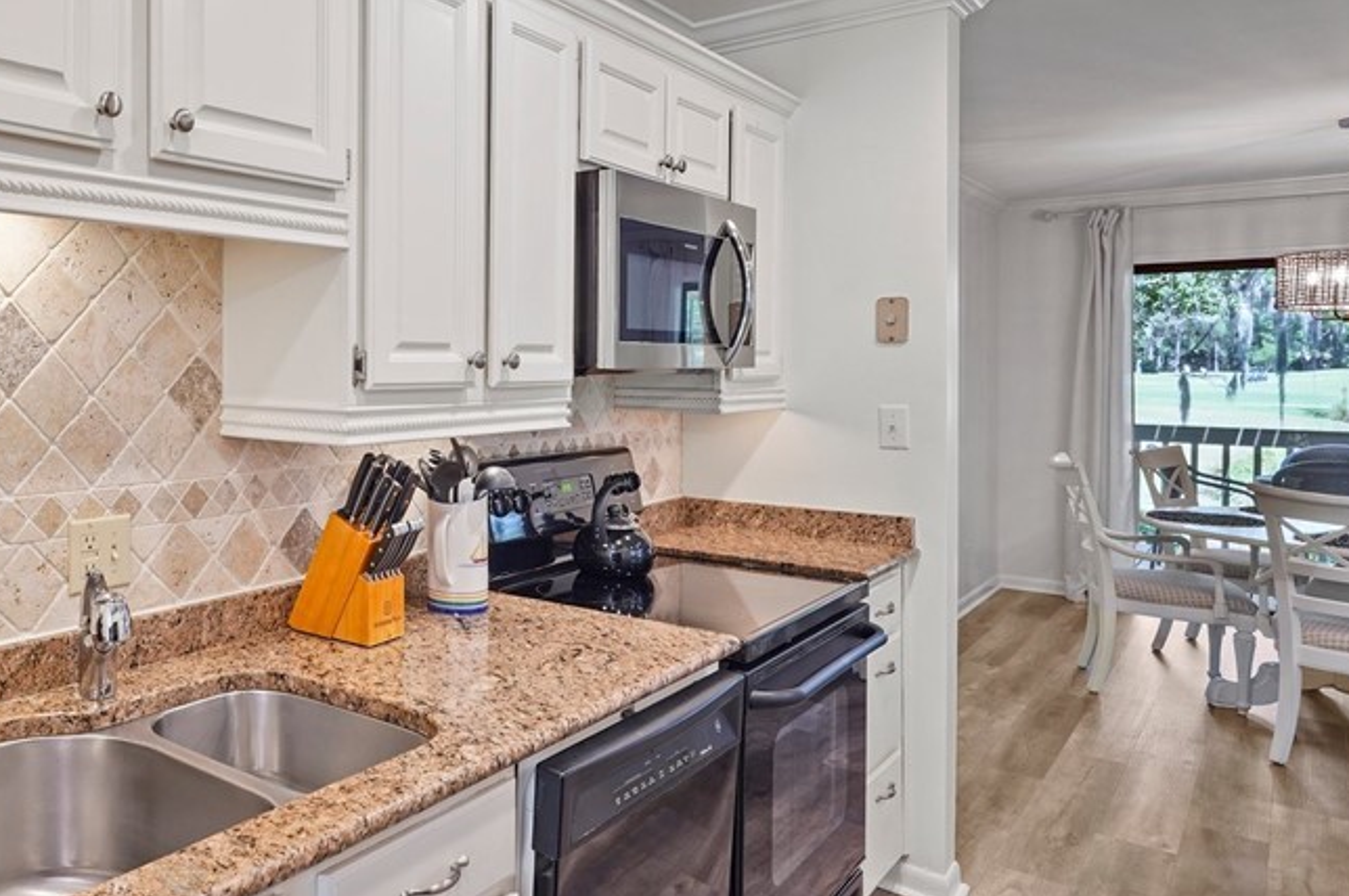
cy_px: 351
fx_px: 1042
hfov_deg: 60.6
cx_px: 272
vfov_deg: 46.2
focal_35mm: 28
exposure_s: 1/2.5
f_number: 9
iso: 320
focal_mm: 16.5
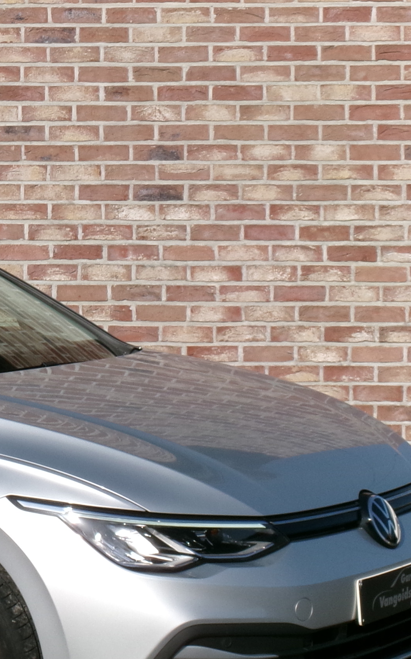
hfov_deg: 8.7
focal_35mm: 147
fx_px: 2635
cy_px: 268
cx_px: -172
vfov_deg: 14.2
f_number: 13.7
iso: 100
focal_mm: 11.5
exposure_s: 1/140
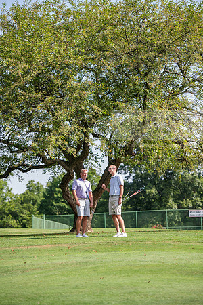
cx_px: 102
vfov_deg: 17.1
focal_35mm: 120
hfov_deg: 11.4
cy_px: 152
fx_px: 1015
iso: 80
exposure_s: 1/320
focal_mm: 120
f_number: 3.5
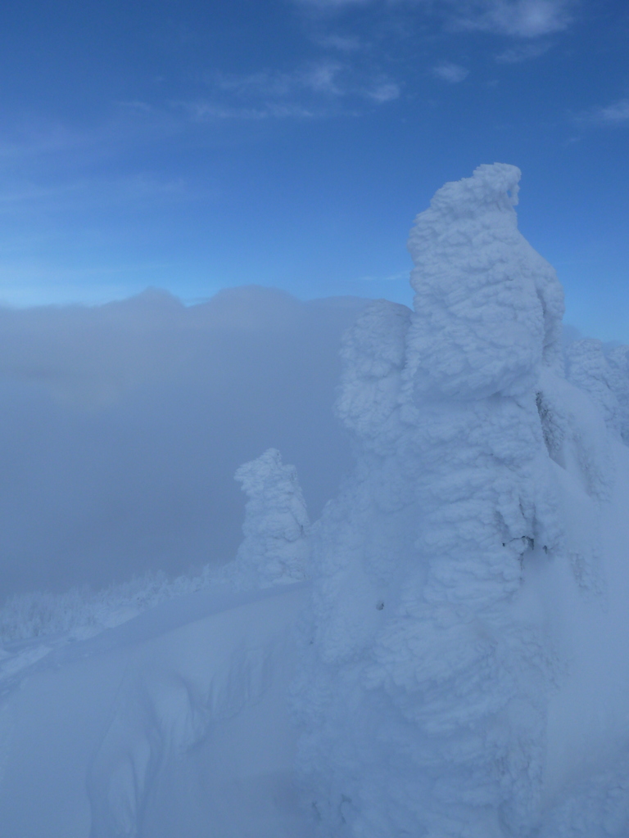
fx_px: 606
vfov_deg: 69.4
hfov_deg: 54.9
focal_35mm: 25
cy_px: 419
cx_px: 314
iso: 80
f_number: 5.6
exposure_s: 1/400
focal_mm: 4.1
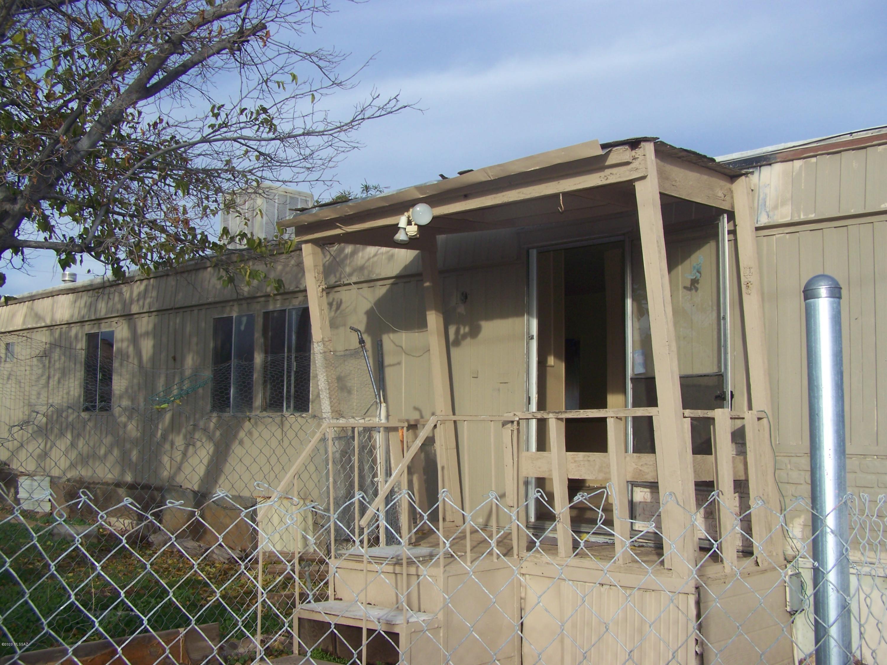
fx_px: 974
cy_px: 332
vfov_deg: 37.7
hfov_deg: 49.0
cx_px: 444
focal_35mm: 38
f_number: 4
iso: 64
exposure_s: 1/320
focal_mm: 6.3
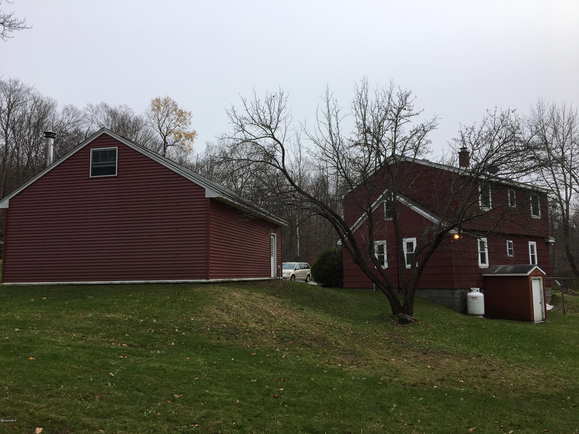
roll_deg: +0.8
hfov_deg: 61.7
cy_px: 217
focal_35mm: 29
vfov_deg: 48.2
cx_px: 290
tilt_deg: +5.6
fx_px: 485
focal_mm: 4.15
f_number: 2.2
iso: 25
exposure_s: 1/1326
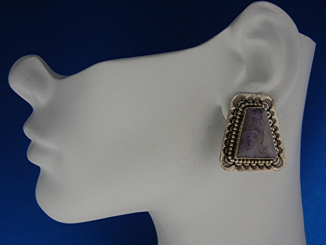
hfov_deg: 36.8
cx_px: 163
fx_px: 490
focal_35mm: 52
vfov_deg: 28.0
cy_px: 122
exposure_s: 1/60
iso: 275
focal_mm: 9.3
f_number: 3.9
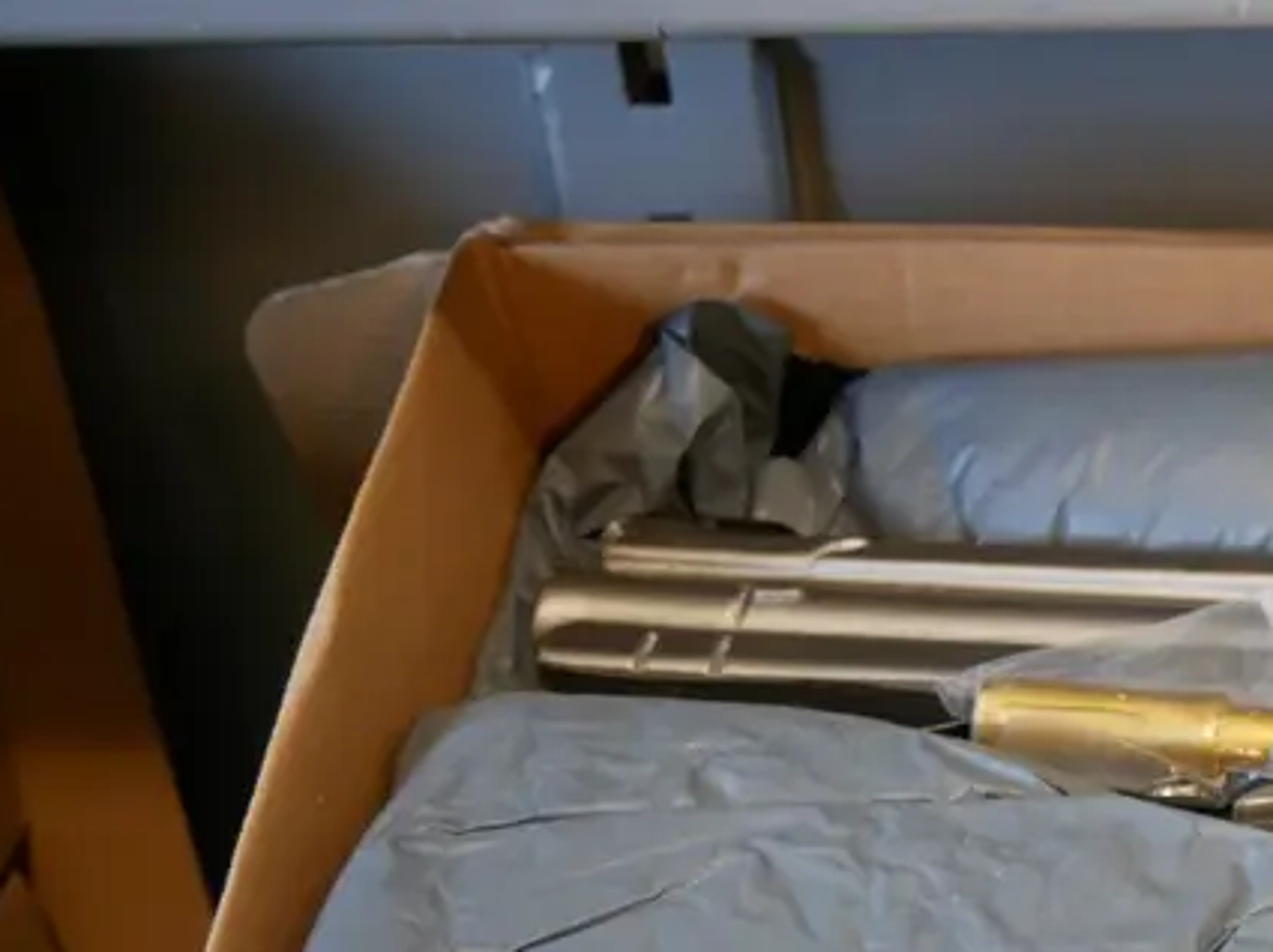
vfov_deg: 17.2
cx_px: 1477
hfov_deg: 22.2
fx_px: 3013
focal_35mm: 82
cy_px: 1144
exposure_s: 1/60
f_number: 3.8
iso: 640
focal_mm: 17
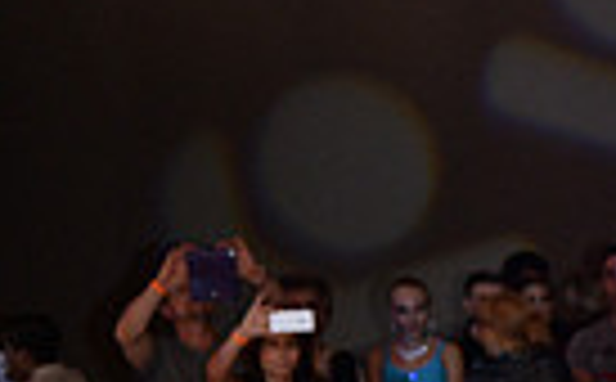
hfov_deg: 6.1
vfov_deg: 3.9
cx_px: 1299
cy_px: 553
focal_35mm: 337
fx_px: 5646
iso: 1600
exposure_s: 1/200
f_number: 4.5
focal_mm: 78
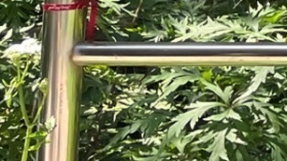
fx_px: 1439
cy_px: -452
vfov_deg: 5.7
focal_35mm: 189
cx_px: 850
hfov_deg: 9.2
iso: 32
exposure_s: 1/336
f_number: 1.6
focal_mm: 4.2
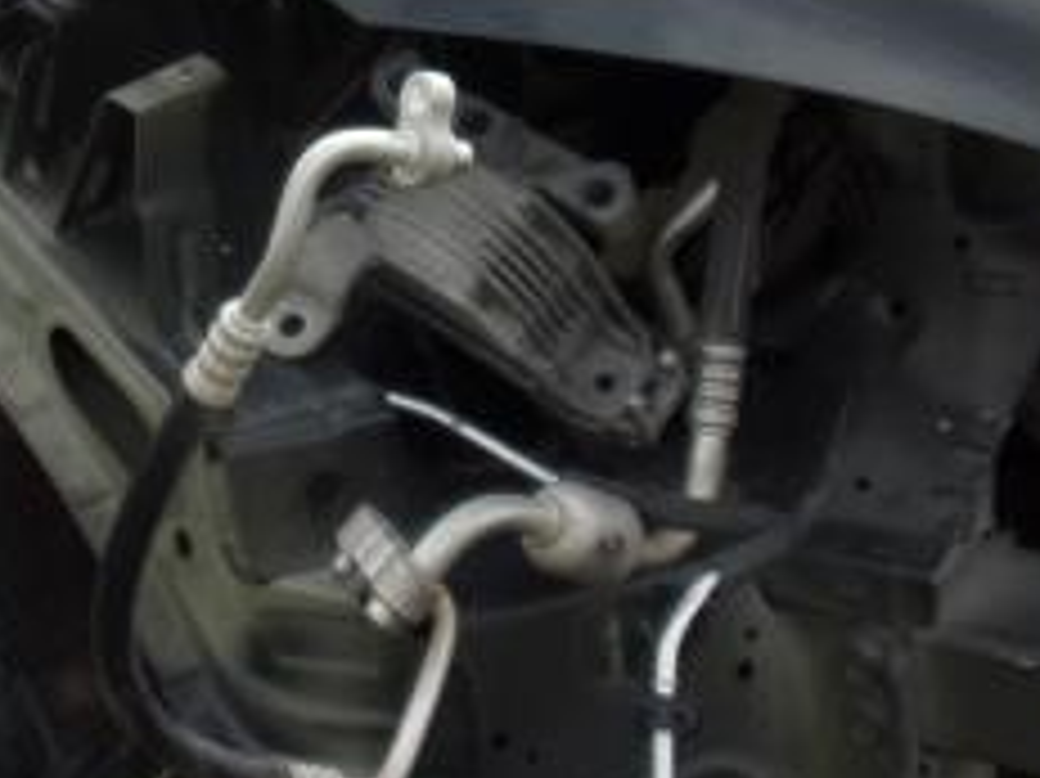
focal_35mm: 83
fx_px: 2492
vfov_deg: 17.3
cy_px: -9
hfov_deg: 23.5
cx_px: 378
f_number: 3.3
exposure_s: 1/640
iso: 80
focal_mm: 4.3
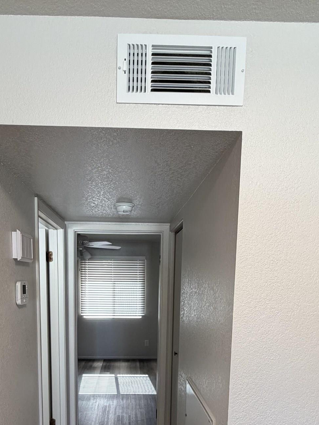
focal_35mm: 25
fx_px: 307
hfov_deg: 54.6
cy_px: 316
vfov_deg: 65.4
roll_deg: -0.6
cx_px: 131
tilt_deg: -6.8
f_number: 2.2
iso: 250
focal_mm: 2.22
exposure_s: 1/120
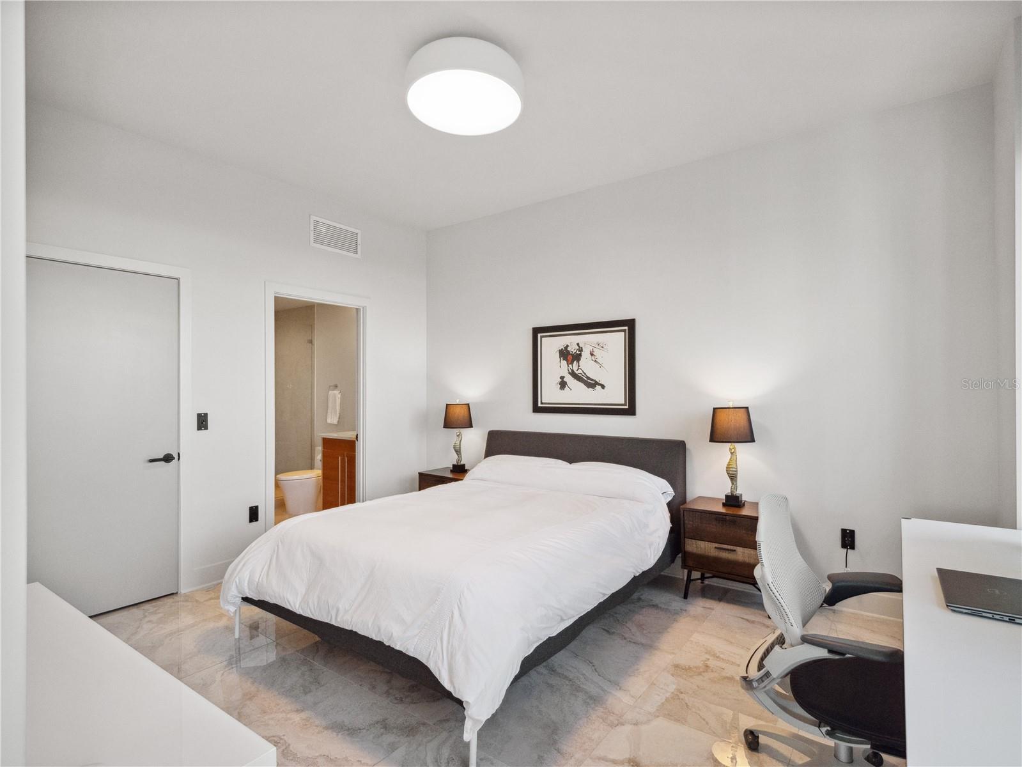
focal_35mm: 18
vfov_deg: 71.6
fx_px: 532
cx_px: 511
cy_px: 384
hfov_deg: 87.7
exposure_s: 1/500
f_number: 2.8
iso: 1600
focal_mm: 9
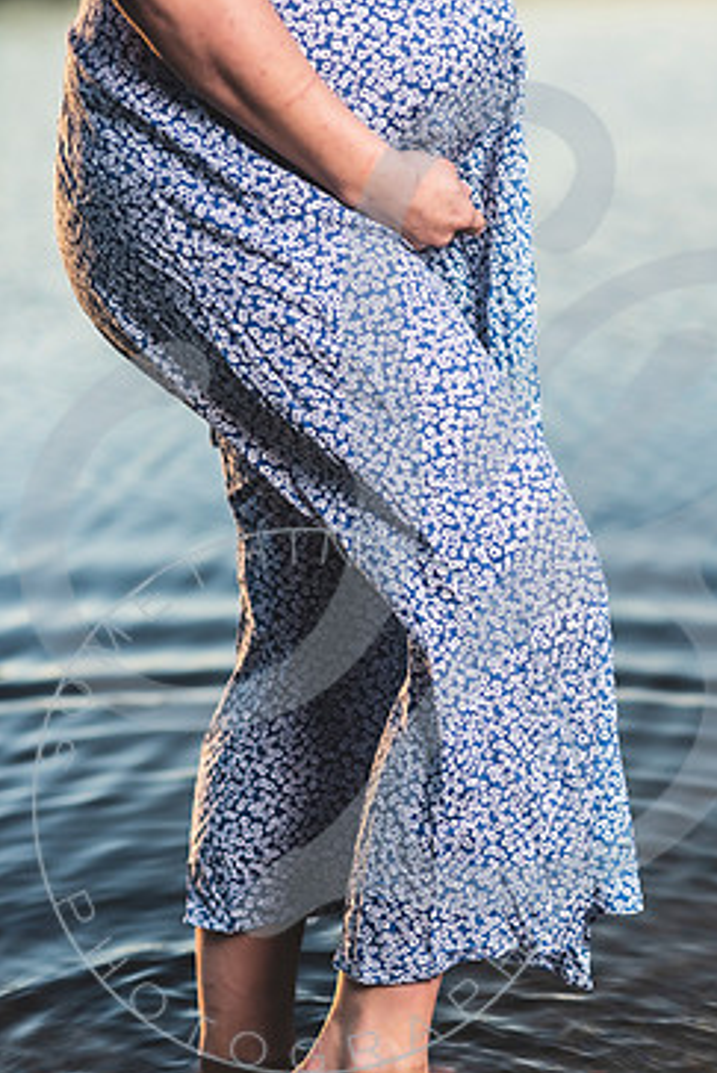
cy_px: 578
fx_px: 3134
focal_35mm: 105
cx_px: 440
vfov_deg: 19.4
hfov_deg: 13.0
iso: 100
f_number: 2.8
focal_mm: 85
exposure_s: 1/800
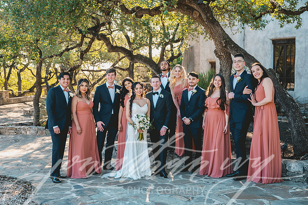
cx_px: 154
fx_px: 393
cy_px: 102
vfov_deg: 29.2
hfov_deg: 42.8
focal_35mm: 46
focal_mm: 46
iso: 100
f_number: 3.5
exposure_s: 1/200
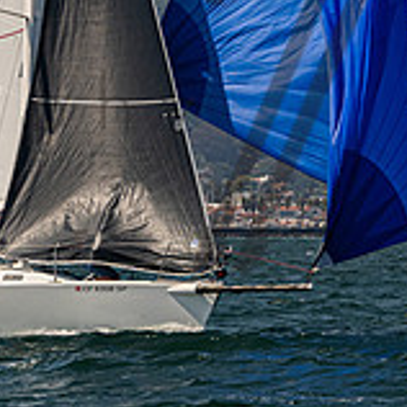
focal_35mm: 490
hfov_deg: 3.6
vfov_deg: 3.6
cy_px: -2
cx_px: 48
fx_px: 6518
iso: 400
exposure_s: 1/2000
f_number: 8
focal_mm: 120
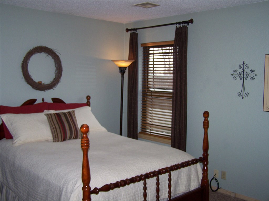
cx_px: 134
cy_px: 100
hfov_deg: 49.0
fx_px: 295
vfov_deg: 37.7
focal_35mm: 38
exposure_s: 1/60
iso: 80
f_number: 2.8
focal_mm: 6.3
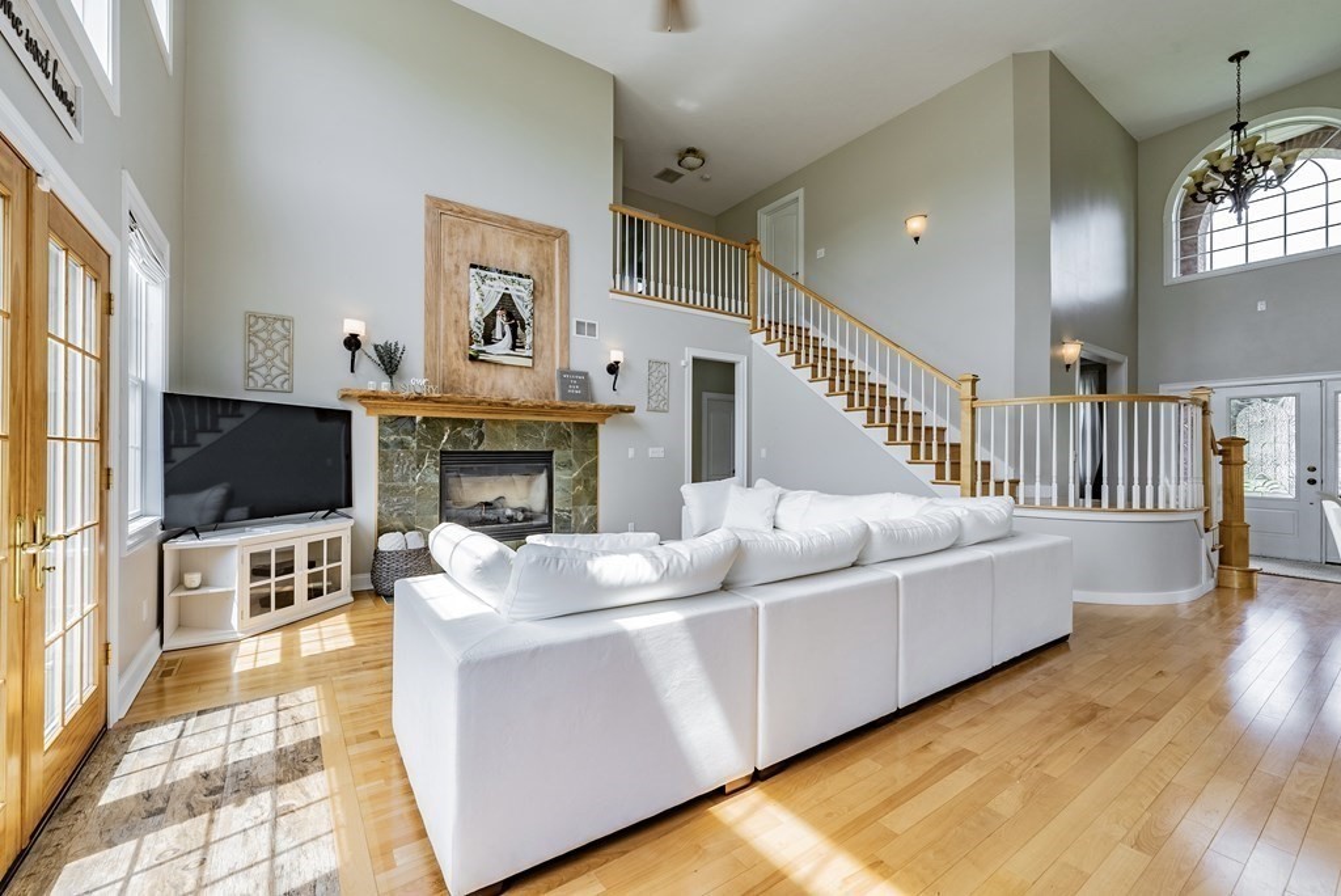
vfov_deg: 81.3
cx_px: 670
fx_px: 522
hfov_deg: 104.2
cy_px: 448
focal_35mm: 14
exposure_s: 1/40
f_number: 8
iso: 100
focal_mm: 14
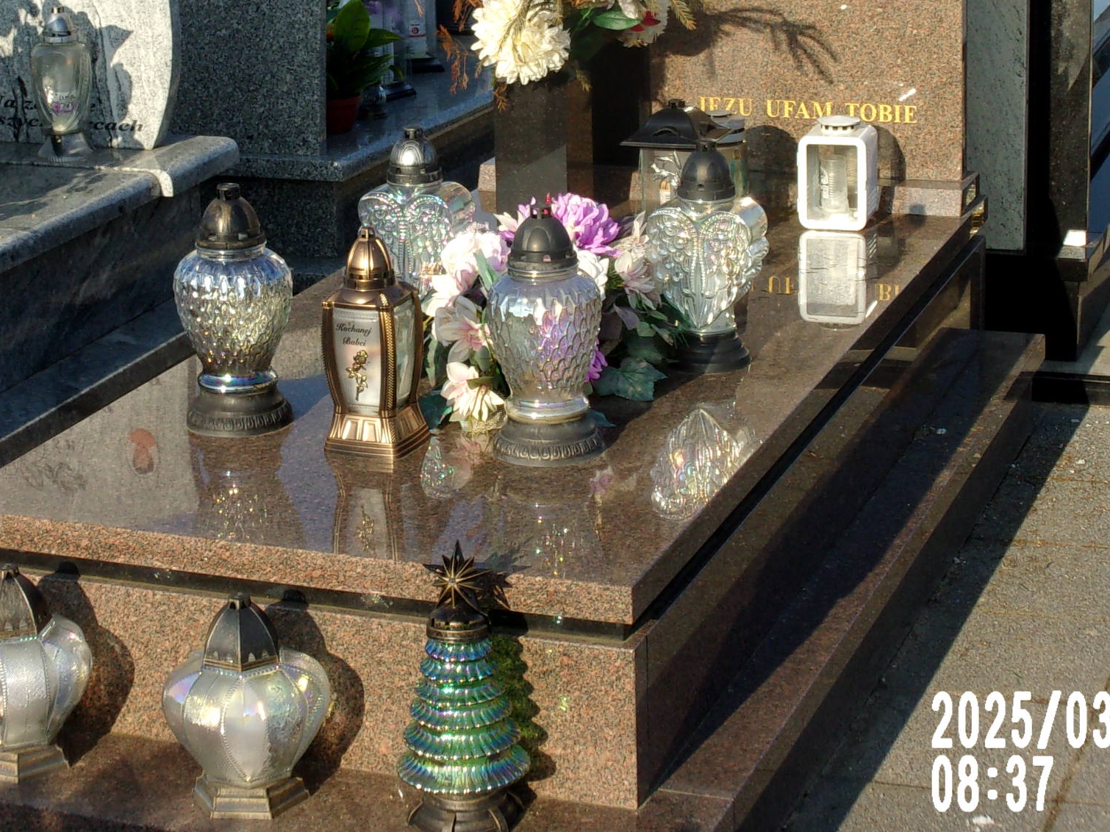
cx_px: 520
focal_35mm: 91
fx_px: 2918
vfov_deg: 16.1
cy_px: 196
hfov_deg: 21.5
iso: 80
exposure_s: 1/52
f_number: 13.1
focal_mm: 9.5
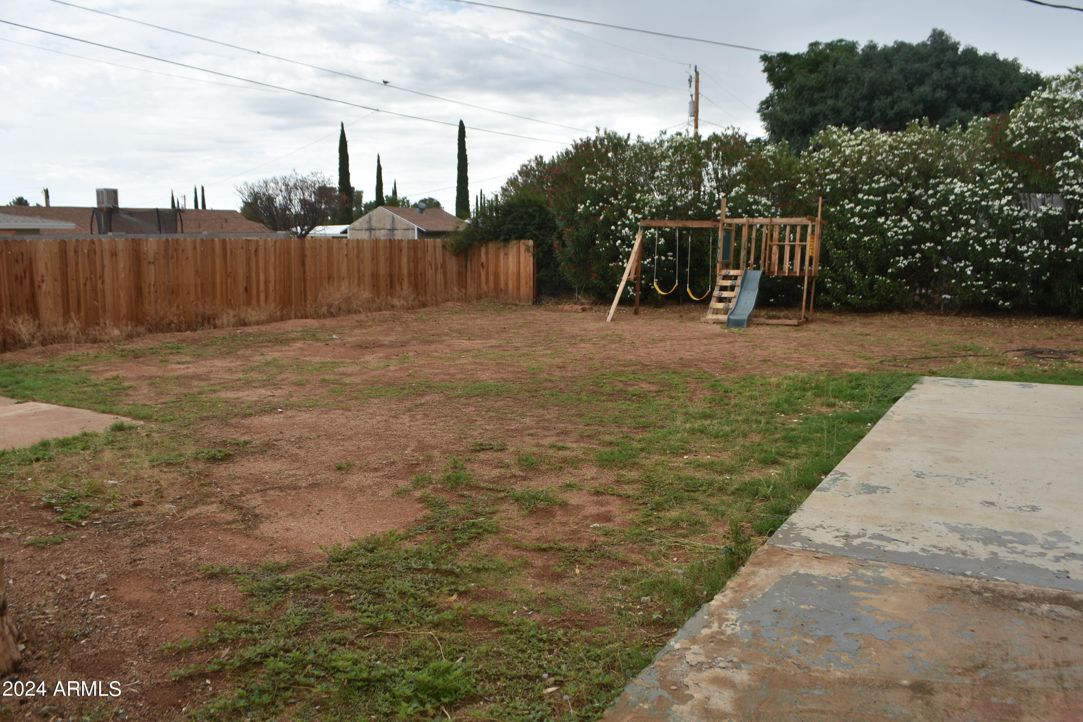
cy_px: 361
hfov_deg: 67.4
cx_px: 542
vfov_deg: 47.9
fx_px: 812
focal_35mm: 27
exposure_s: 1/250
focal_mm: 18
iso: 100
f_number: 8
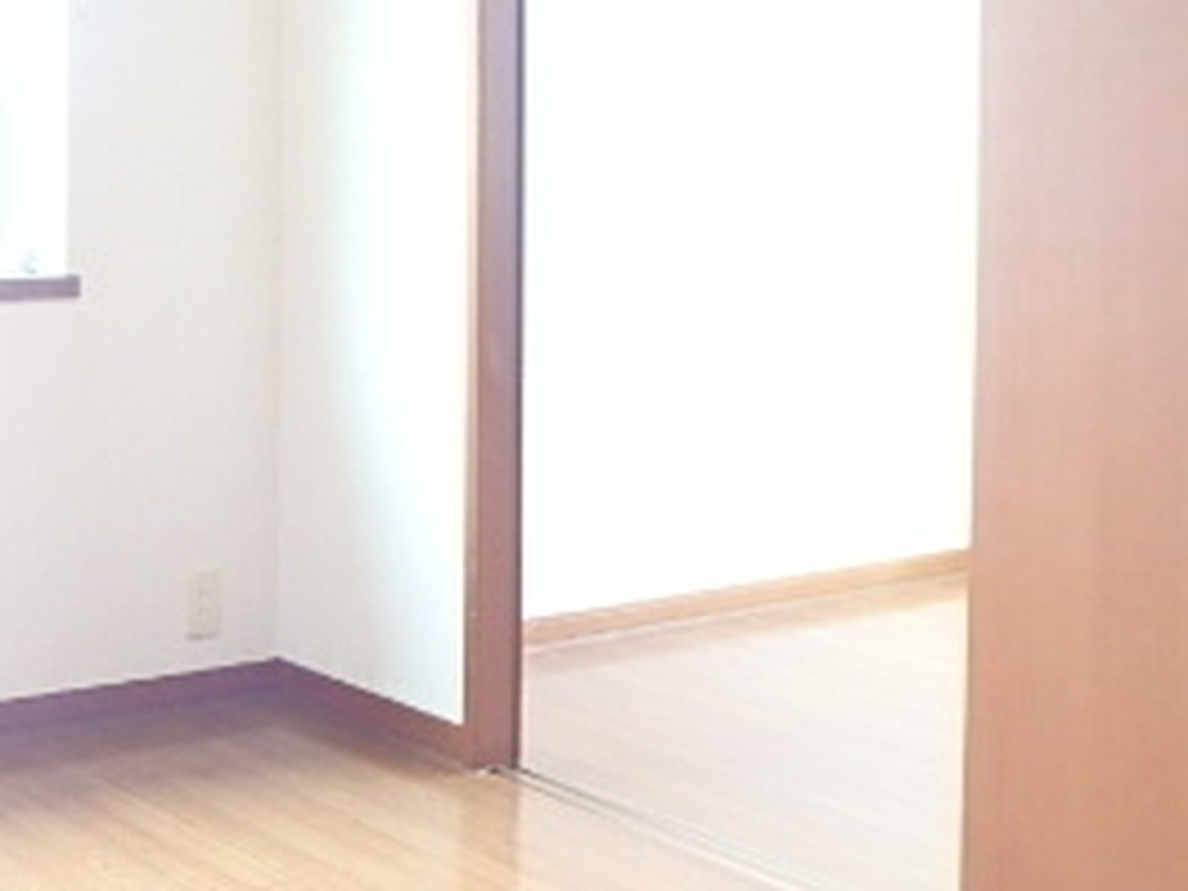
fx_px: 1750
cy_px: 171
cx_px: -216
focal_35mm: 51
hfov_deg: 31.7
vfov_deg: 27.9
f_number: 3.5
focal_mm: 3.7
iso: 400
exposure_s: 1/30
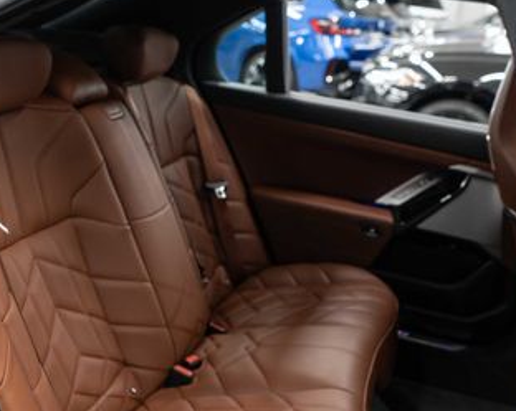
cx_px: 187
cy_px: 291
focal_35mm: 54
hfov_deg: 34.6
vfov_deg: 27.8
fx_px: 824
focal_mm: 28
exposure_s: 1/40
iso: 800
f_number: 3.2
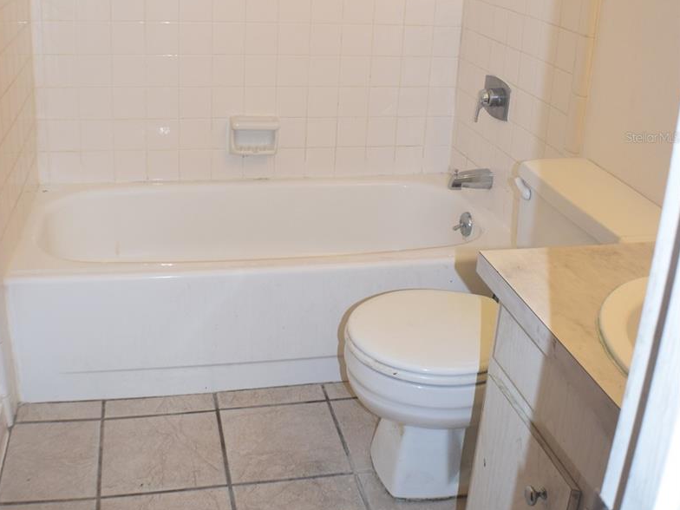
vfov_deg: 27.2
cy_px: 137
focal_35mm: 53
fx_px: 1041
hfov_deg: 36.2
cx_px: 337
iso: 800
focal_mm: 24
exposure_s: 1/100
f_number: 5
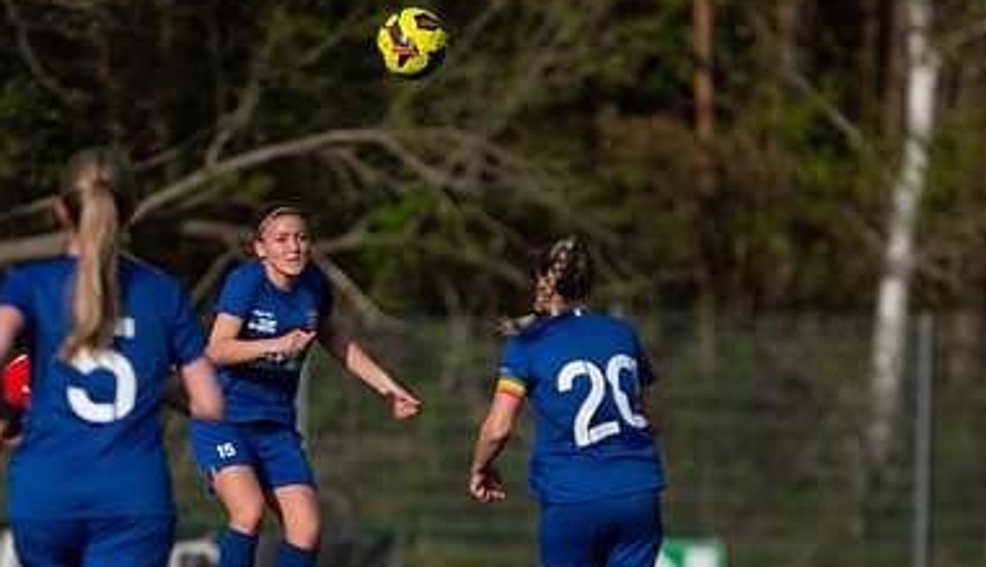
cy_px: 473
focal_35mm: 409
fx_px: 10750
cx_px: 232
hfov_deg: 5.2
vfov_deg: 3.0
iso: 100
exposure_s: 1/1600
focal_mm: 200
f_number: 3.2
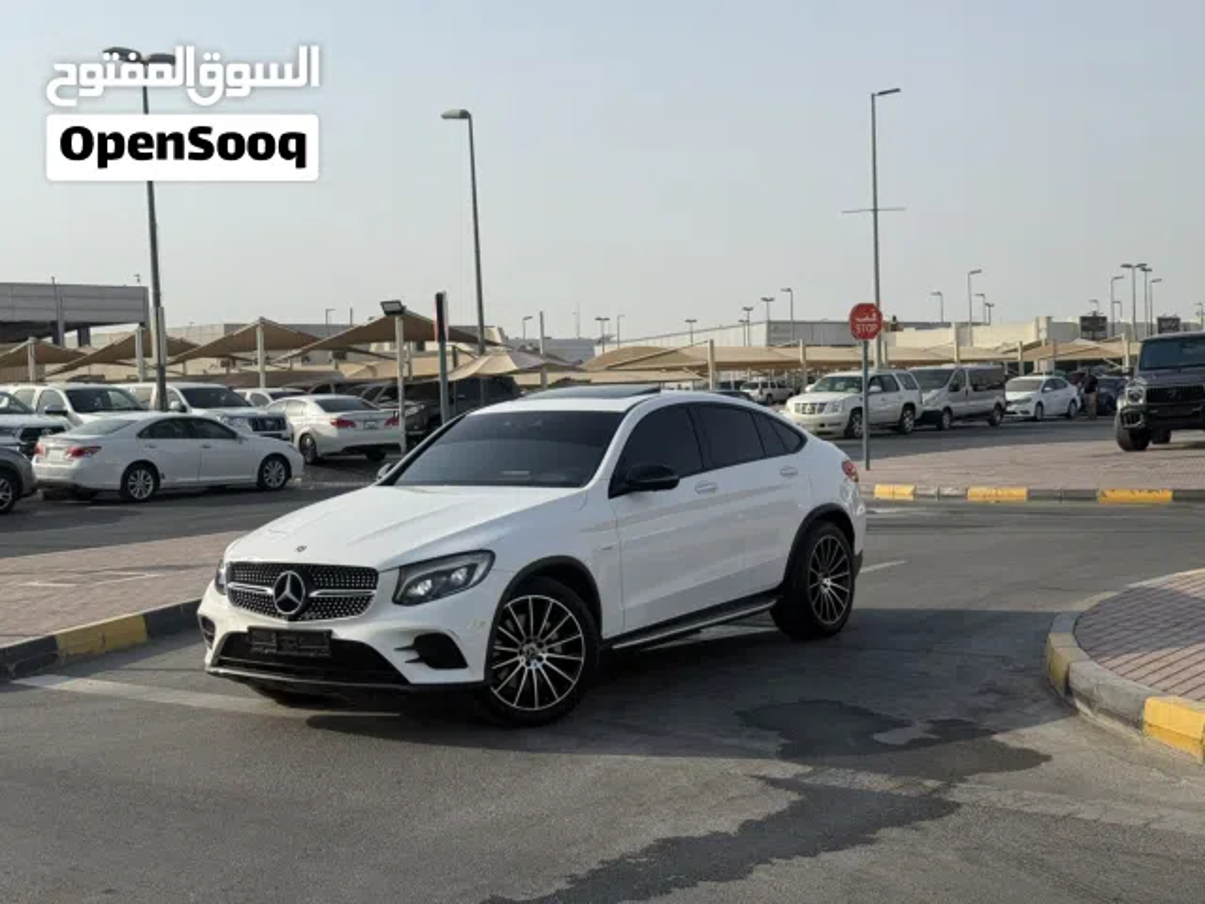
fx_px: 1671
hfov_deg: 39.7
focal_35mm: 48
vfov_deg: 30.3
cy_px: 452
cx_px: 602
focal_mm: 6.76
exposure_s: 1/6024
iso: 64
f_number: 1.78
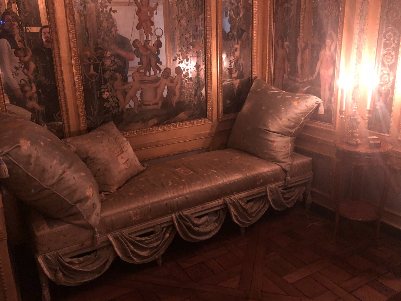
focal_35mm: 30
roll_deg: +1.3
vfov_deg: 46.8
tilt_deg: -15.9
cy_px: 141
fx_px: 348
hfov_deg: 59.9
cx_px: 189
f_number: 1.8
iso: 160
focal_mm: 3.99
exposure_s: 1/4
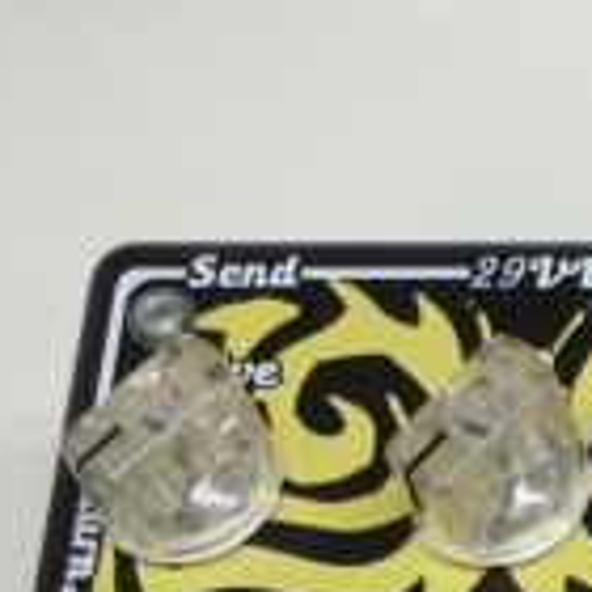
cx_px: 1332
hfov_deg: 8.9
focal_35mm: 182
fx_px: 3521
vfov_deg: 9.3
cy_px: 947
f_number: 4.4
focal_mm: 8
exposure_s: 1/125
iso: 200
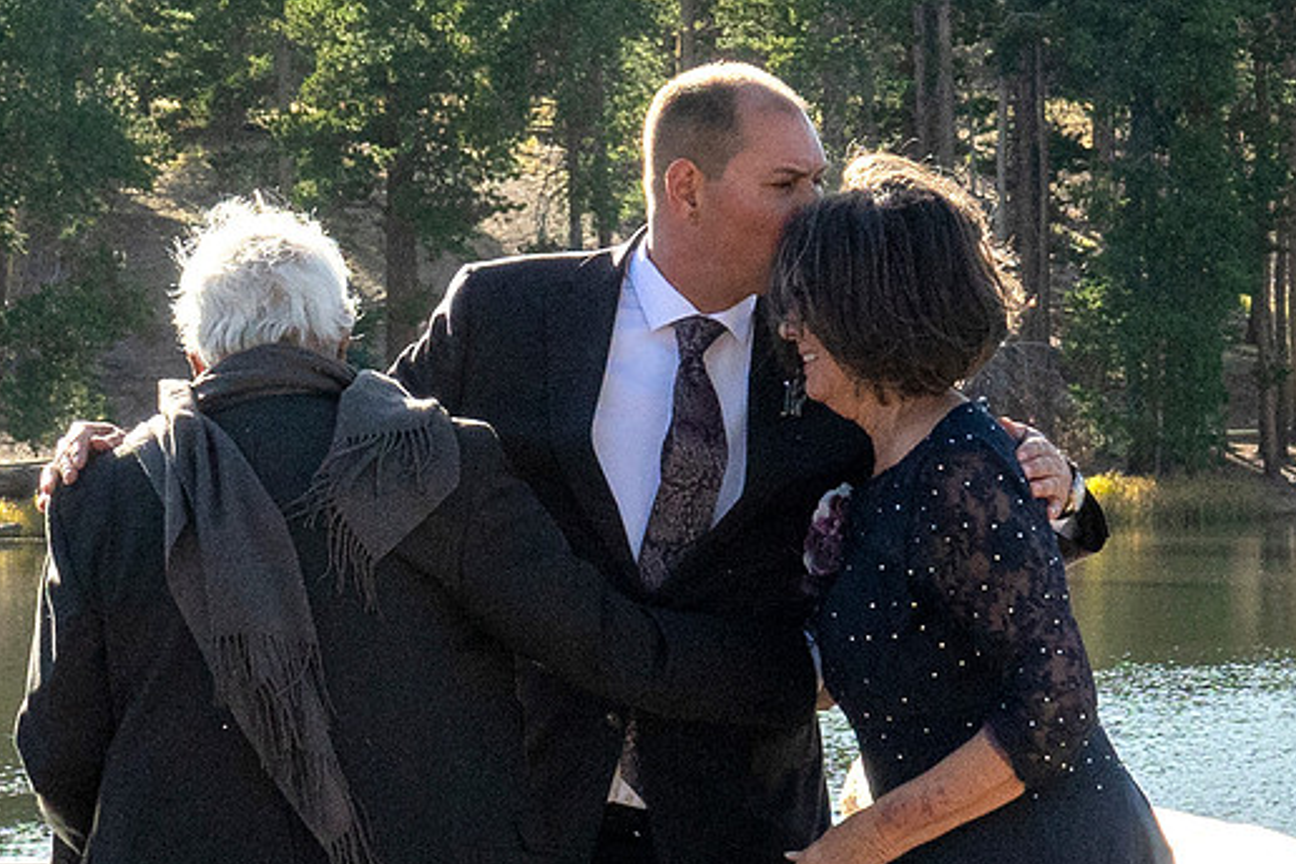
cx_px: 588
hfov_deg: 31.9
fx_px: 2268
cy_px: 458
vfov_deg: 21.6
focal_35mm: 63
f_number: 4.5
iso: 200
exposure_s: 1/1000
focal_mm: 20.49
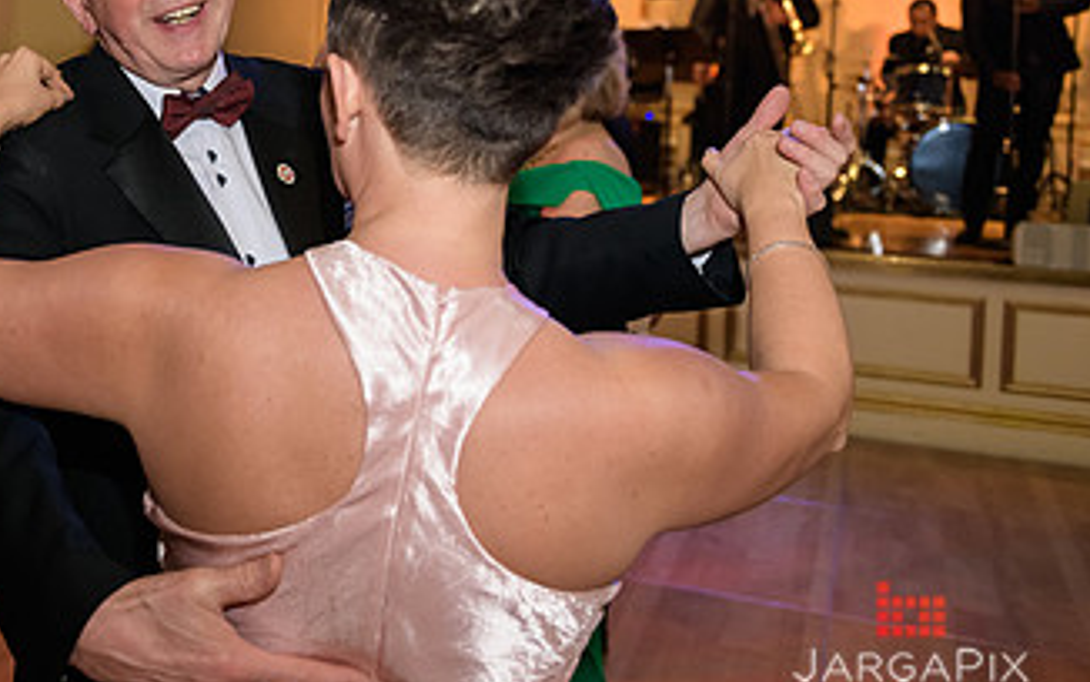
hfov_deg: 38.7
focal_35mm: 49
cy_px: 109
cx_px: 144
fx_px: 1456
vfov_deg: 25.8
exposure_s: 1/100
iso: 1600
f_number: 3.2
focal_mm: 27
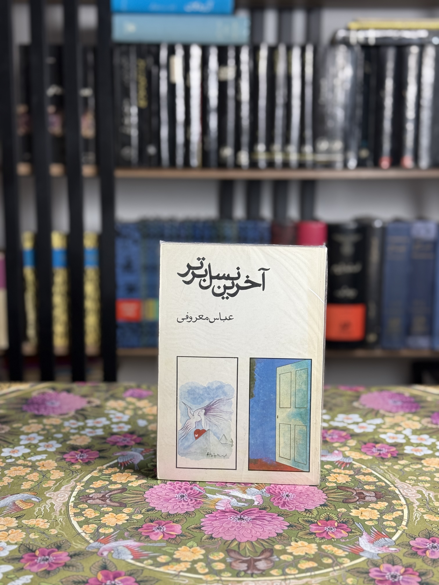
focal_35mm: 48
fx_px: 812
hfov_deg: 30.3
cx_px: 220
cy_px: 292
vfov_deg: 39.7
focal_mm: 6.76
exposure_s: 1/100
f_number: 1.78
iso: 64
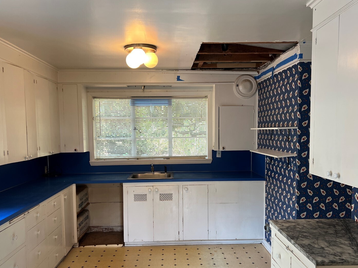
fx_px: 310
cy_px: 152
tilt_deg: -4.3
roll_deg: +1.0
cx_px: 181
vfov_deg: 46.7
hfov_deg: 60.0
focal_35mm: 30
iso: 125
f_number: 1.5
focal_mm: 5.7
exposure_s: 1/120
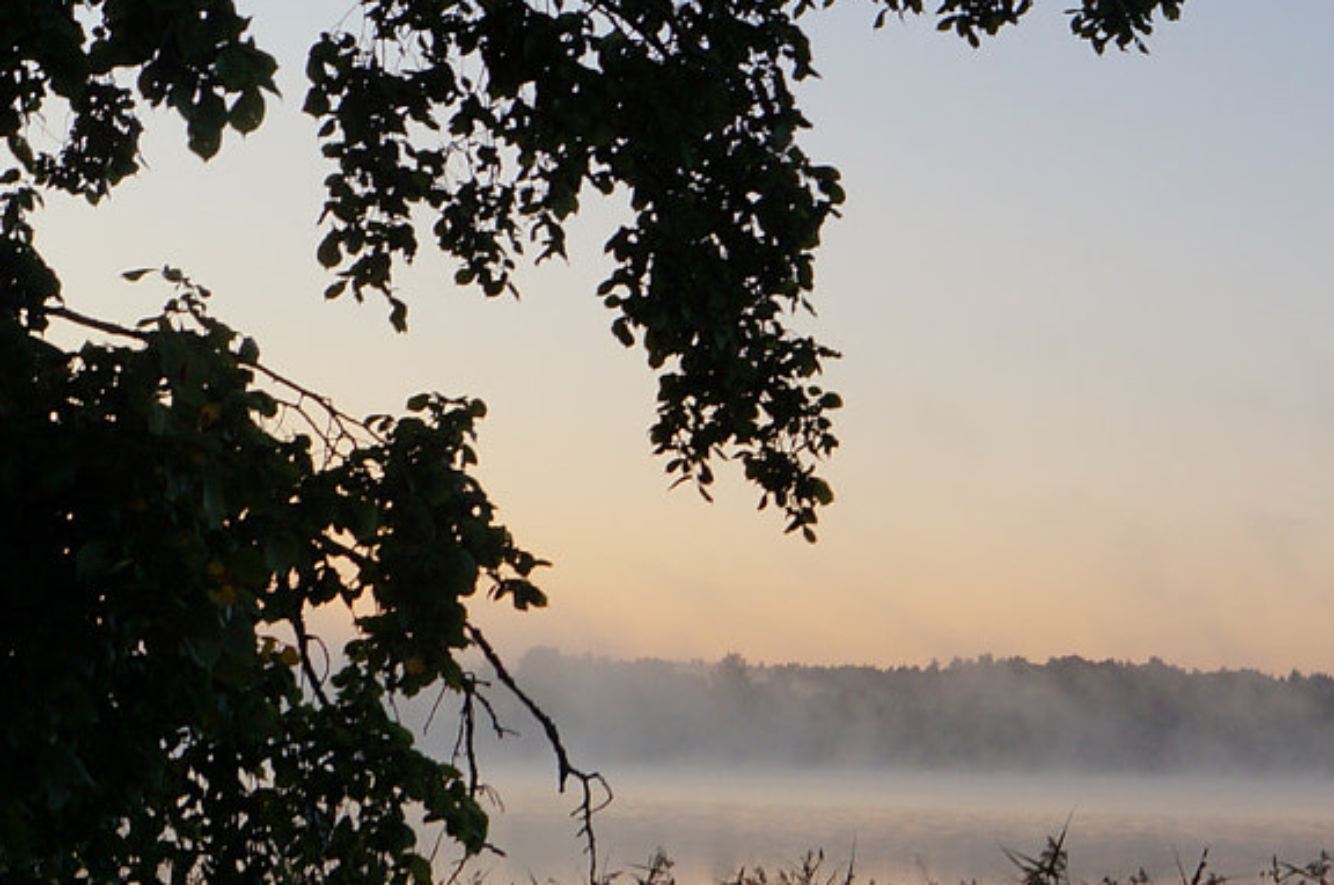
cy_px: 218
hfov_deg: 24.7
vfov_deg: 18.0
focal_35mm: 75
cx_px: 1549
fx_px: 2775
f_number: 6.3
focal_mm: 18
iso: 100
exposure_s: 1/80
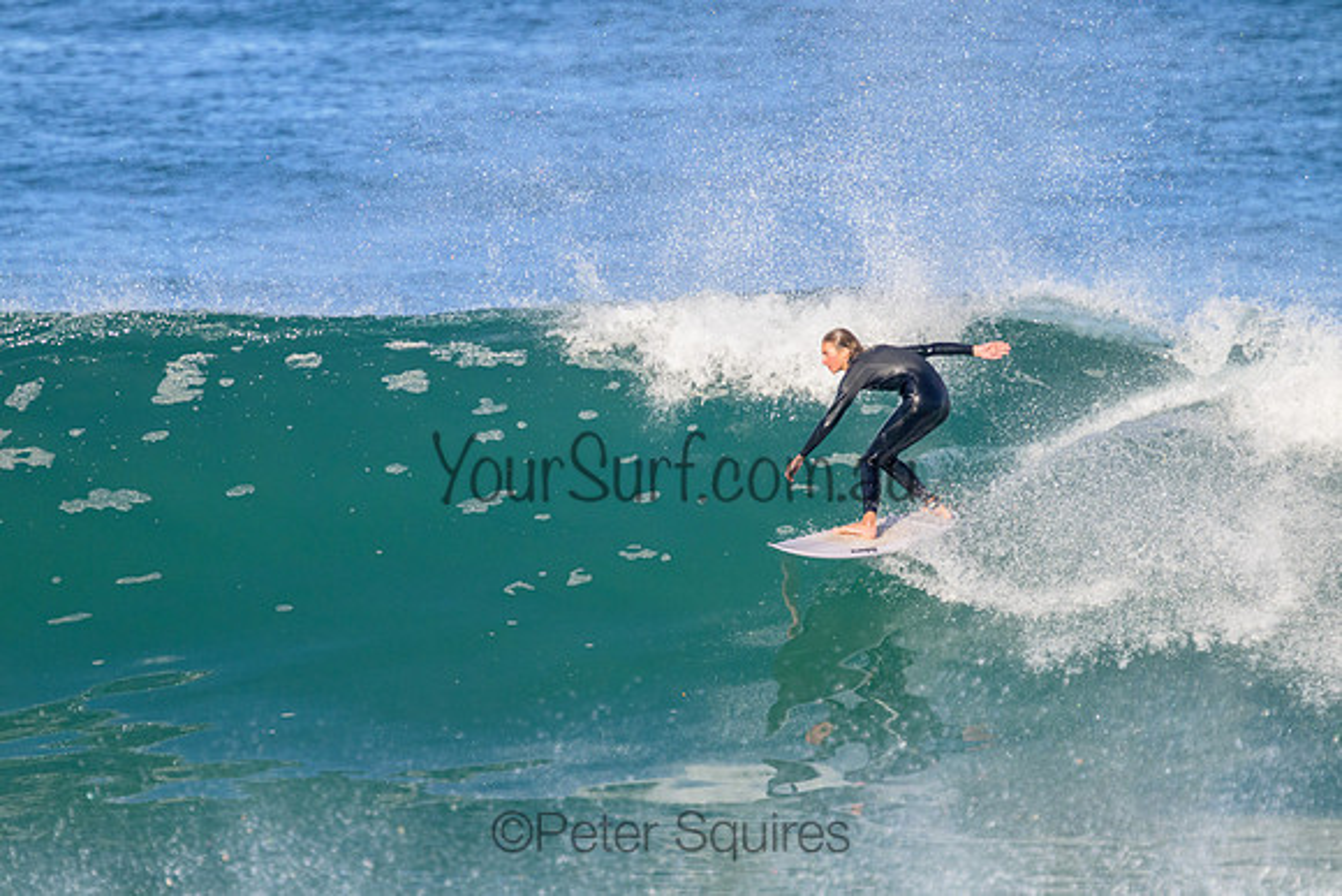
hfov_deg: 2.6
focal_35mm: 800
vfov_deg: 1.7
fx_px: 29828
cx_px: 671
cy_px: 448
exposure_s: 1/2000
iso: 2000
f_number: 11
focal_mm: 800
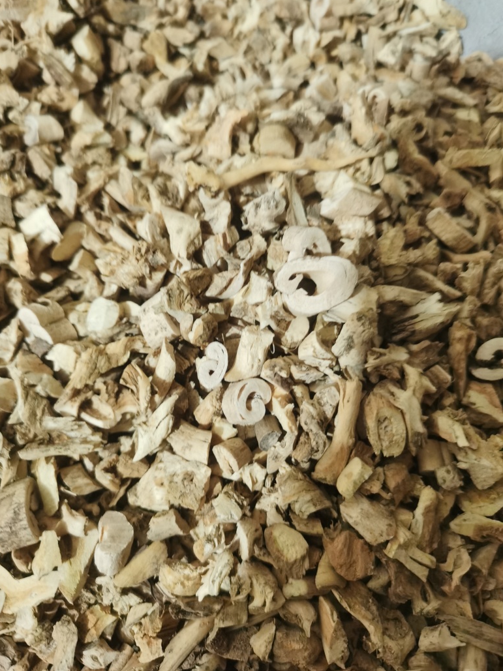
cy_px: 329
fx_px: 543
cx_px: 243
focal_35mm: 28
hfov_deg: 49.7
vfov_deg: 63.5
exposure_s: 1/25.7
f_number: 1.8
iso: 400
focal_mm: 5.58
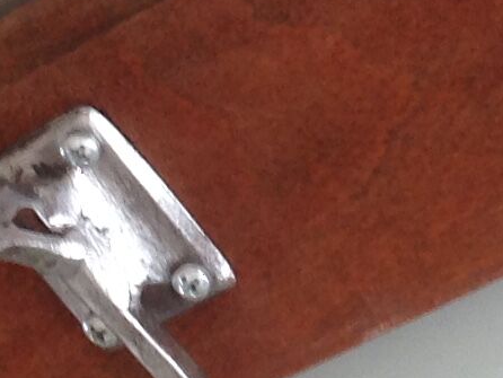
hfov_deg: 9.7
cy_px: -96
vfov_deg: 7.3
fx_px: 2951
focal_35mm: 203
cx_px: 215
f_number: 2.4
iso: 50
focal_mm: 4.28
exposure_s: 1/17
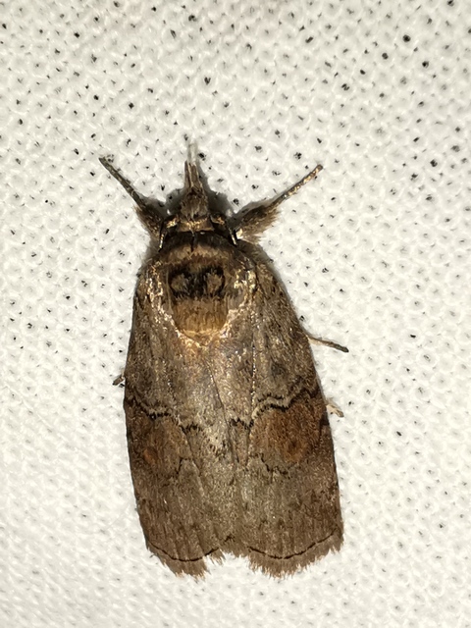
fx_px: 1197
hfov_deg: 22.3
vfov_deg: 29.4
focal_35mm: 66
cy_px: 314
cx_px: 236
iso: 64
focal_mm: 2.26
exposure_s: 1/100
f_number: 2.2
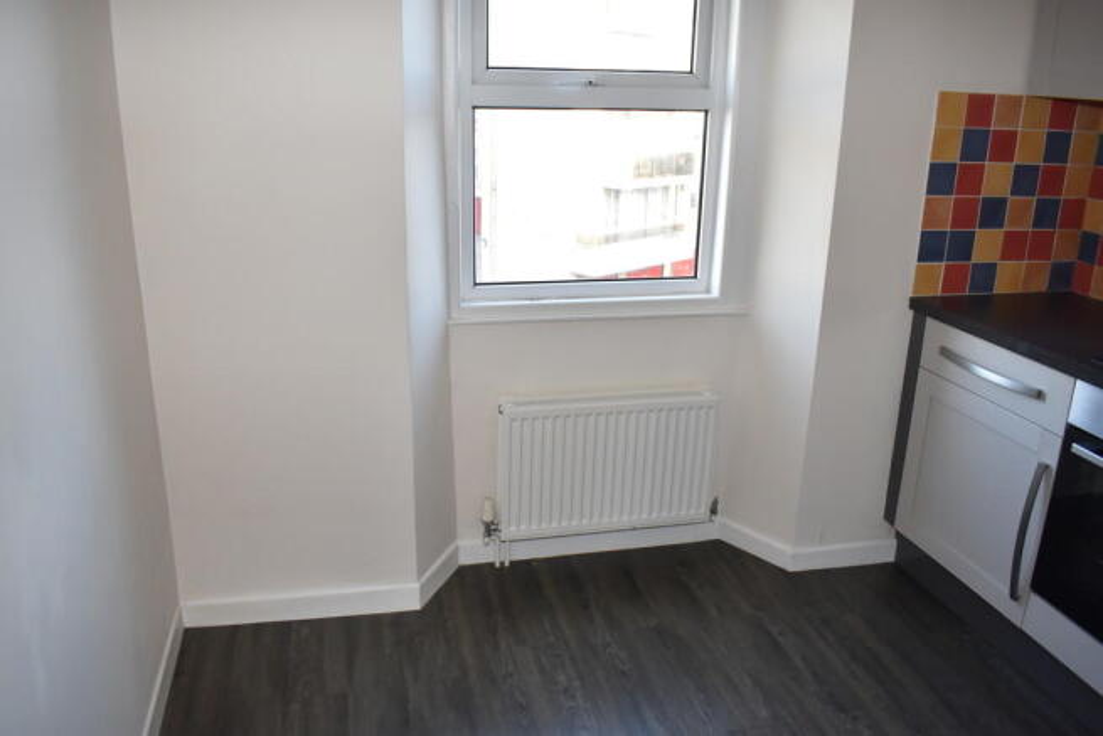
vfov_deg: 48.0
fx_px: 827
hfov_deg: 67.4
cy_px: 368
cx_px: 552
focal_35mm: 27
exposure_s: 1/125
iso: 720
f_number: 4
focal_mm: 18
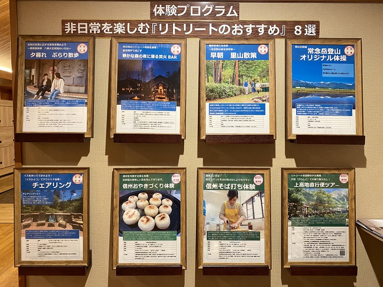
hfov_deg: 67.3
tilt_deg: -4.8
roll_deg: -0.1
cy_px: 144
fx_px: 288
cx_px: 192
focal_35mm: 26
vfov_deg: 53.1
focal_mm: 4.25
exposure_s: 1/60
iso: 320
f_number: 1.8
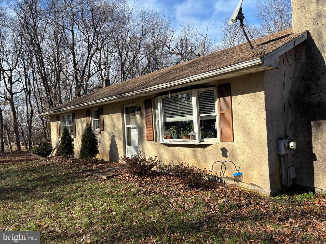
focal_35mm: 26
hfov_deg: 67.3
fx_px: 245
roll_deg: +4.3
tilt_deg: +0.2
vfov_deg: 53.1
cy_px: 122
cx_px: 163
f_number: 1.6
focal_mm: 5.96
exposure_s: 1/1984
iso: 50
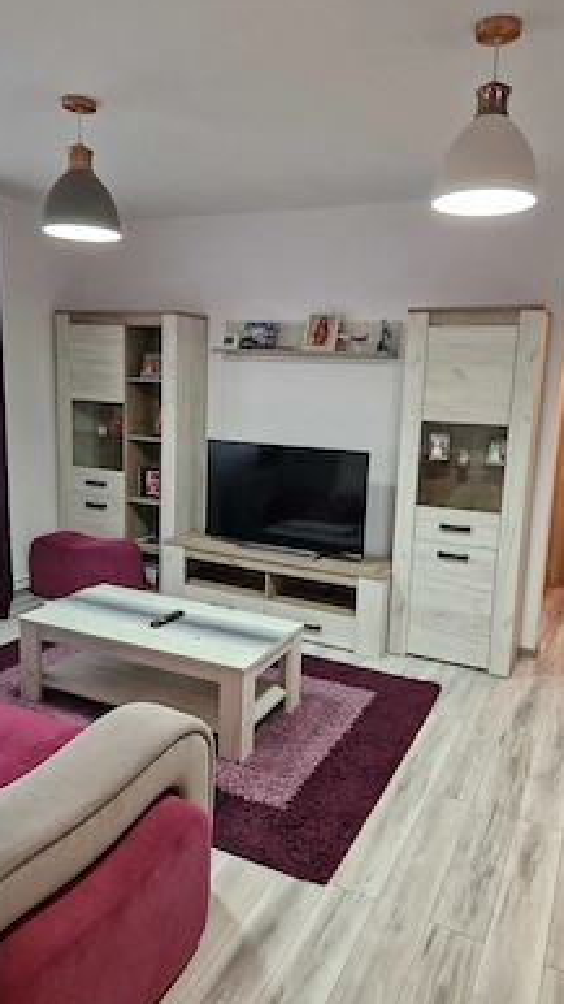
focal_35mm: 26
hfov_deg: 44.3
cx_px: 299
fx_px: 692
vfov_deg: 71.9
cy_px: 507
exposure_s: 1/100
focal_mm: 5.4
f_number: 1.8
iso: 320
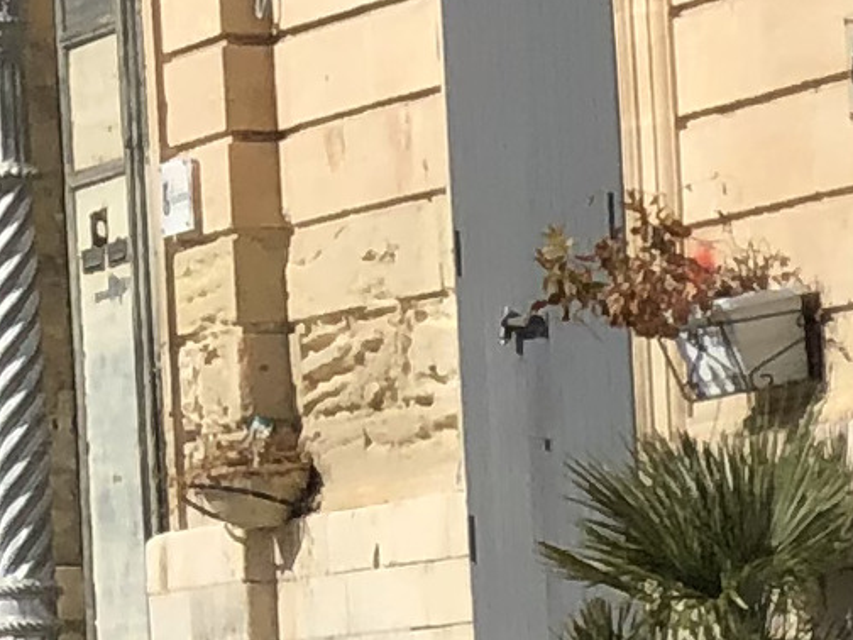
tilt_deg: +10.6
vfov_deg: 3.5
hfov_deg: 4.5
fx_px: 10177
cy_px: -965
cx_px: -2190
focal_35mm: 413
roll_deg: +0.7
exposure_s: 1/1946
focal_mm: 6
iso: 16
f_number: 2.4
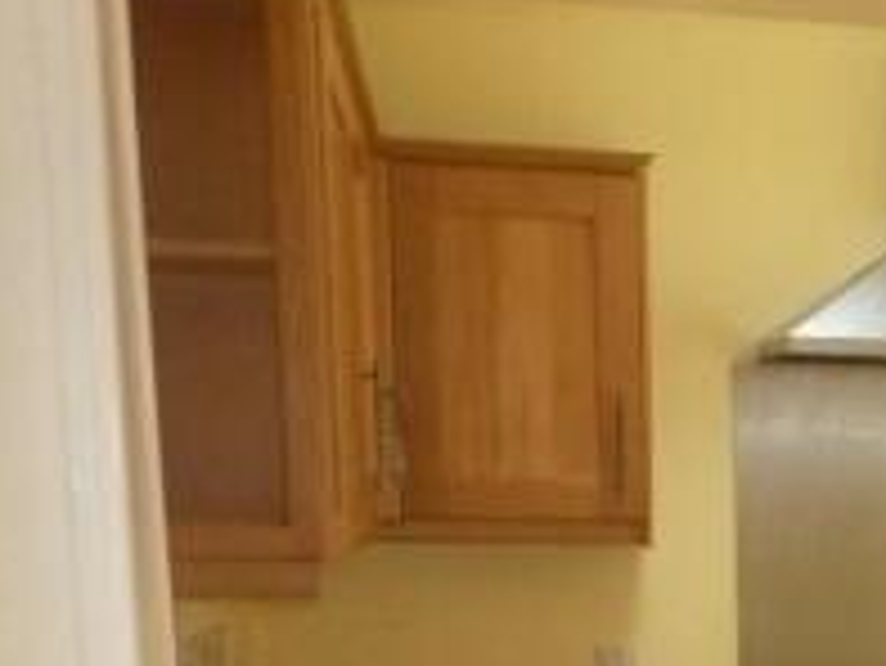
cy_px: 862
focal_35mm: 74
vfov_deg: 18.5
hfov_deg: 23.3
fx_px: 1895
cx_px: 1149
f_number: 3.3
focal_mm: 4.1
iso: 320
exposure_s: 1/60
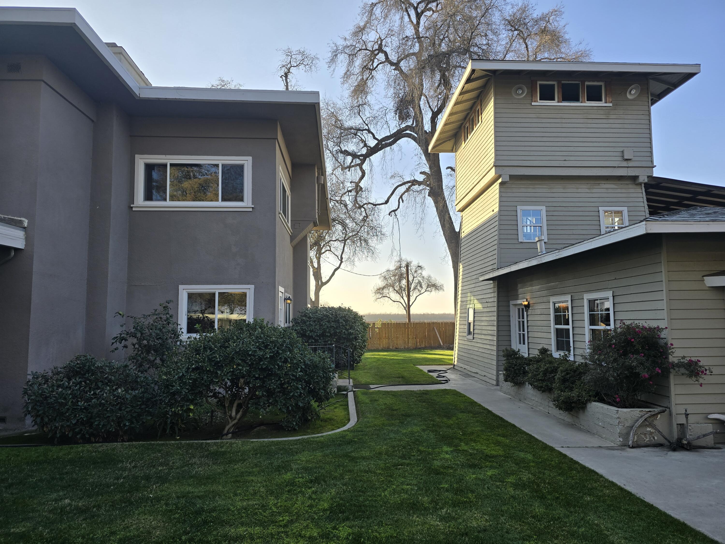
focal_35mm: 23
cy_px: 272
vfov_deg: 58.9
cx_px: 362
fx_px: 482
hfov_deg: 73.9
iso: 12
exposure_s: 1/458
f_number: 1.7
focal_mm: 6.3
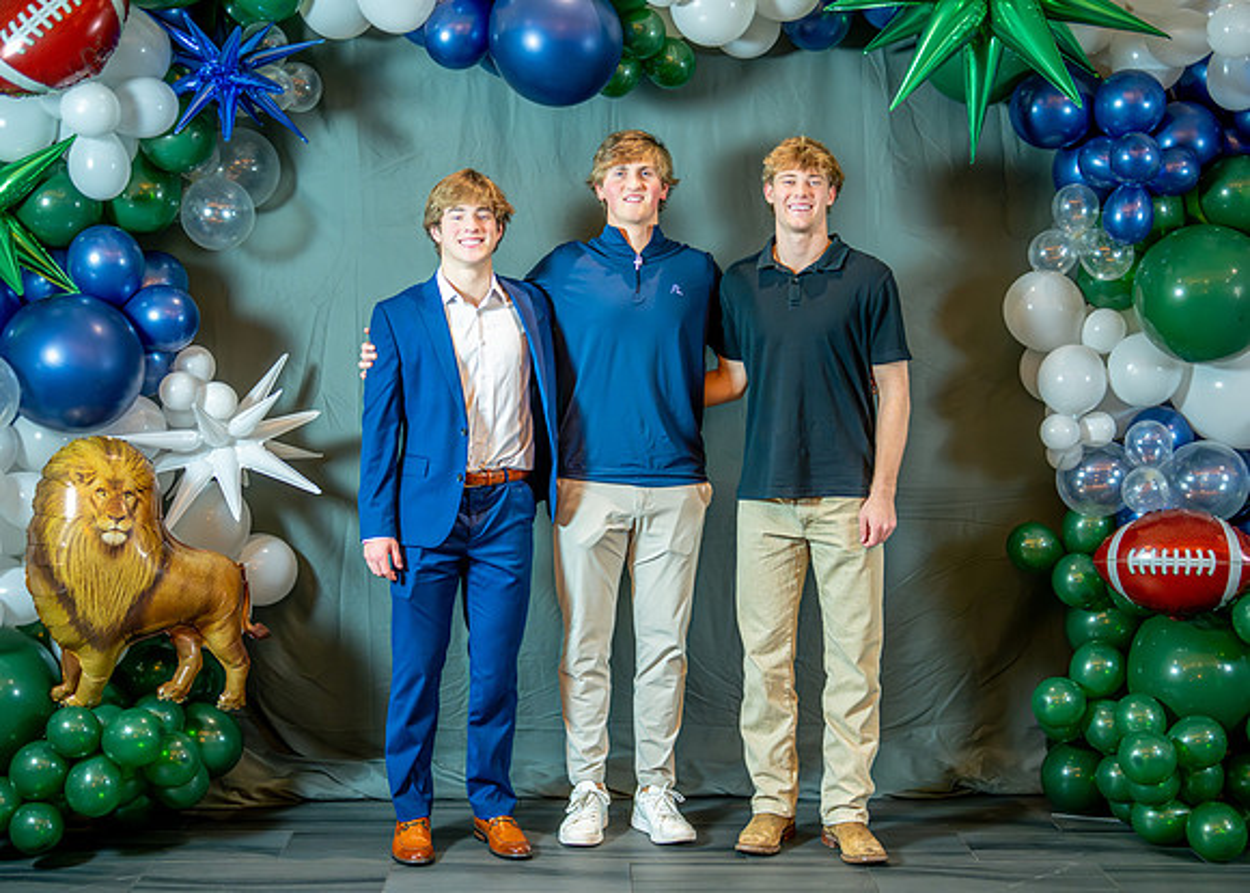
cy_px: 446
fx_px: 1915
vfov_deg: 26.2
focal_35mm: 54
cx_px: 676
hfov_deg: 36.1
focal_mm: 50
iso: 1600
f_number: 1.2
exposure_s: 1/400
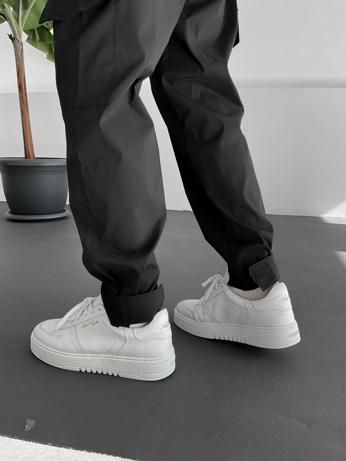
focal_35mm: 29
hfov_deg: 48.2
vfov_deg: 61.7
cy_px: 230
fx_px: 386
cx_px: 173
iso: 16
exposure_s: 1/120
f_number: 1.8
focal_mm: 3
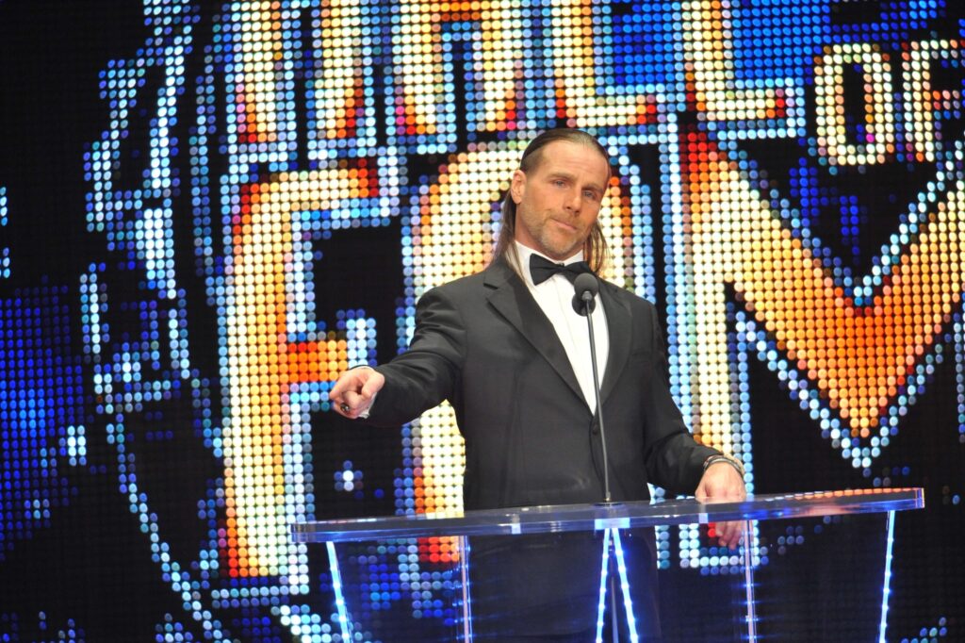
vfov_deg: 2.3
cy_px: 322
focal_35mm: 600
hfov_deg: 3.4
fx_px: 16077
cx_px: 482
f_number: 5.6
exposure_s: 1/180
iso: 3200
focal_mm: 600
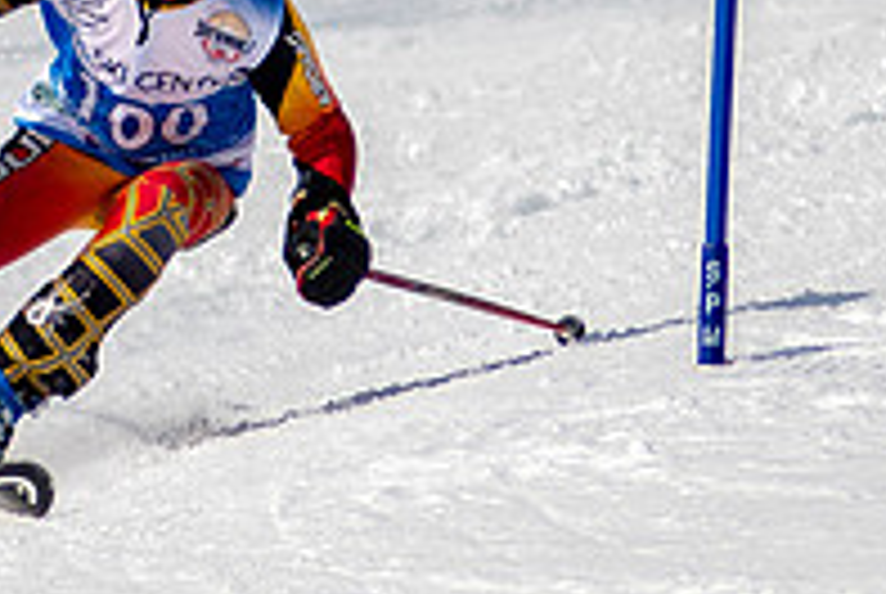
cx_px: 95
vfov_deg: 0.7
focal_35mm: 2052
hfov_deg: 1.0
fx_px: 50577
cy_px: -50
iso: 100
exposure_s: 1/6400
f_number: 2.8
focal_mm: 300
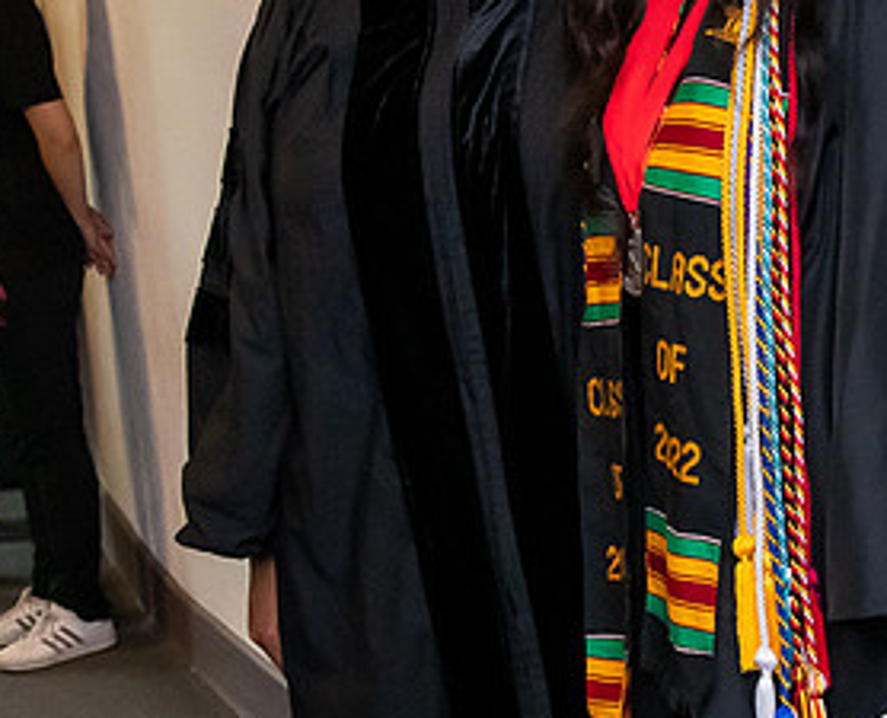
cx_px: 743
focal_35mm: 86
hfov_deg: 21.8
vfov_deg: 18.0
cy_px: 270
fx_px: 2268
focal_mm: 24
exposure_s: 1/160
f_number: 4
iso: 3200
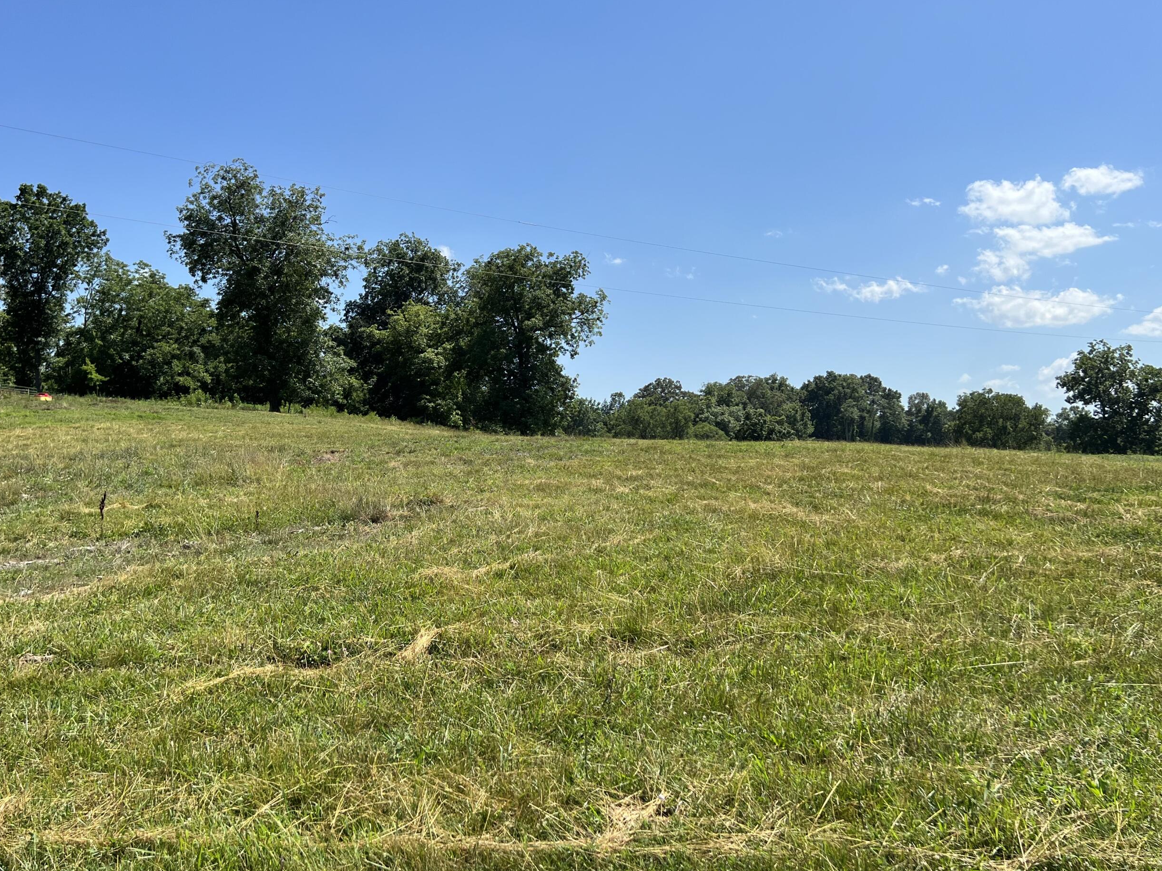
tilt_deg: +3.7
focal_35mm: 32
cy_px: 396
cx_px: 528
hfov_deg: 56.7
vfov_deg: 44.1
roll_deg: +1.6
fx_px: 1074
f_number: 1.5
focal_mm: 5.7
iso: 50
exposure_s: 1/5076
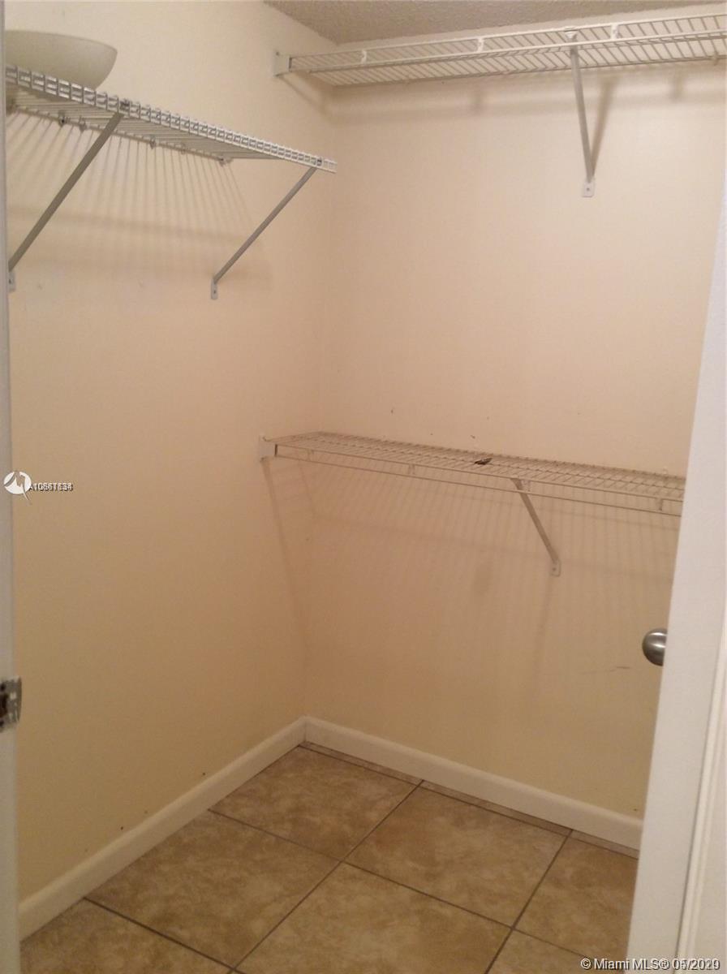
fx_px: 899
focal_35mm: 32
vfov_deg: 56.9
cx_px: 364
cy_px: 487
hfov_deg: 44.0
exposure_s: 1/24
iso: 50
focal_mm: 3.3
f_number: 2.4
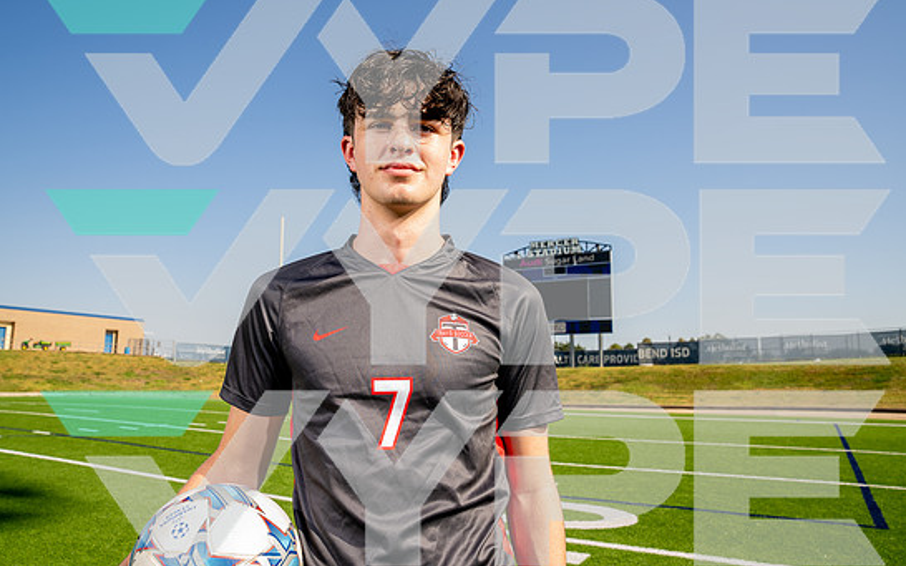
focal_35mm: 26
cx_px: 468
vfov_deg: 47.6
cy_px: 278
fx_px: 642
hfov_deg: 70.4
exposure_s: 1/125
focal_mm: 24
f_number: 7.1
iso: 50
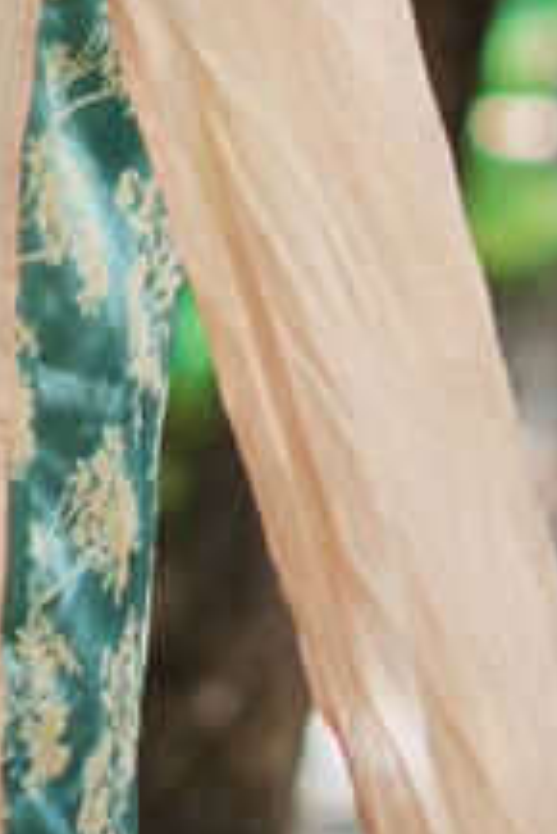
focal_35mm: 363
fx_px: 8411
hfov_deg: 3.8
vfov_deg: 5.6
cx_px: -58
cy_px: -767
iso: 100
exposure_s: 1/320
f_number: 2
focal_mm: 50
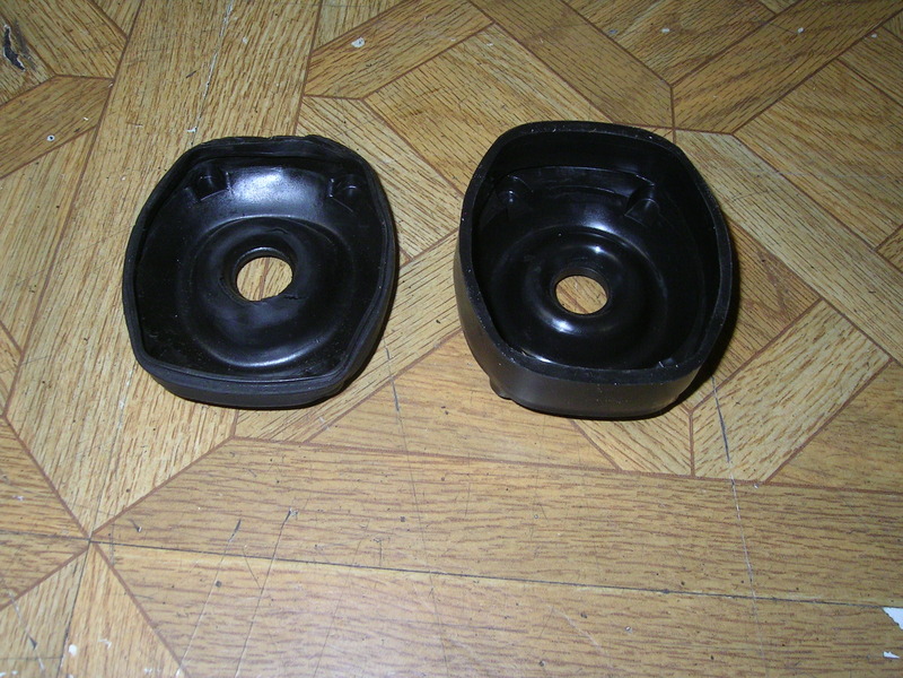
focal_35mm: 36
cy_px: 339
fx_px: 939
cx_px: 452
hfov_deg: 51.4
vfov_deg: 39.7
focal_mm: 5.6
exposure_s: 1/30
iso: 100
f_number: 4.8
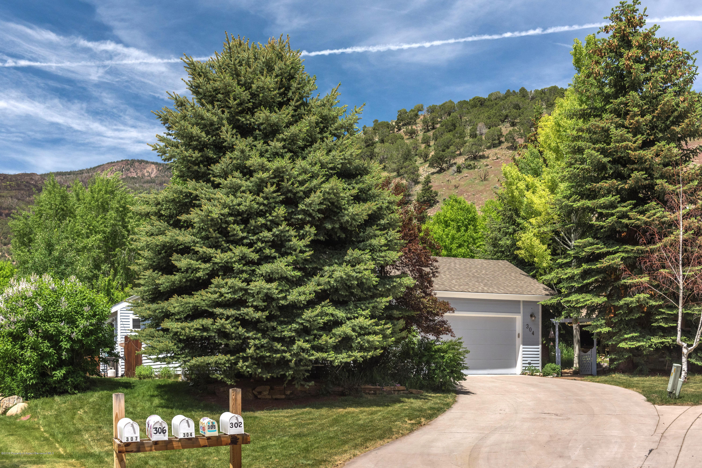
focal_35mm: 42
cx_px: 351
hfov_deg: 46.4
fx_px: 819
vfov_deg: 31.9
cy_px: 234
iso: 400
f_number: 7.1
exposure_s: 1/1250
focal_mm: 42
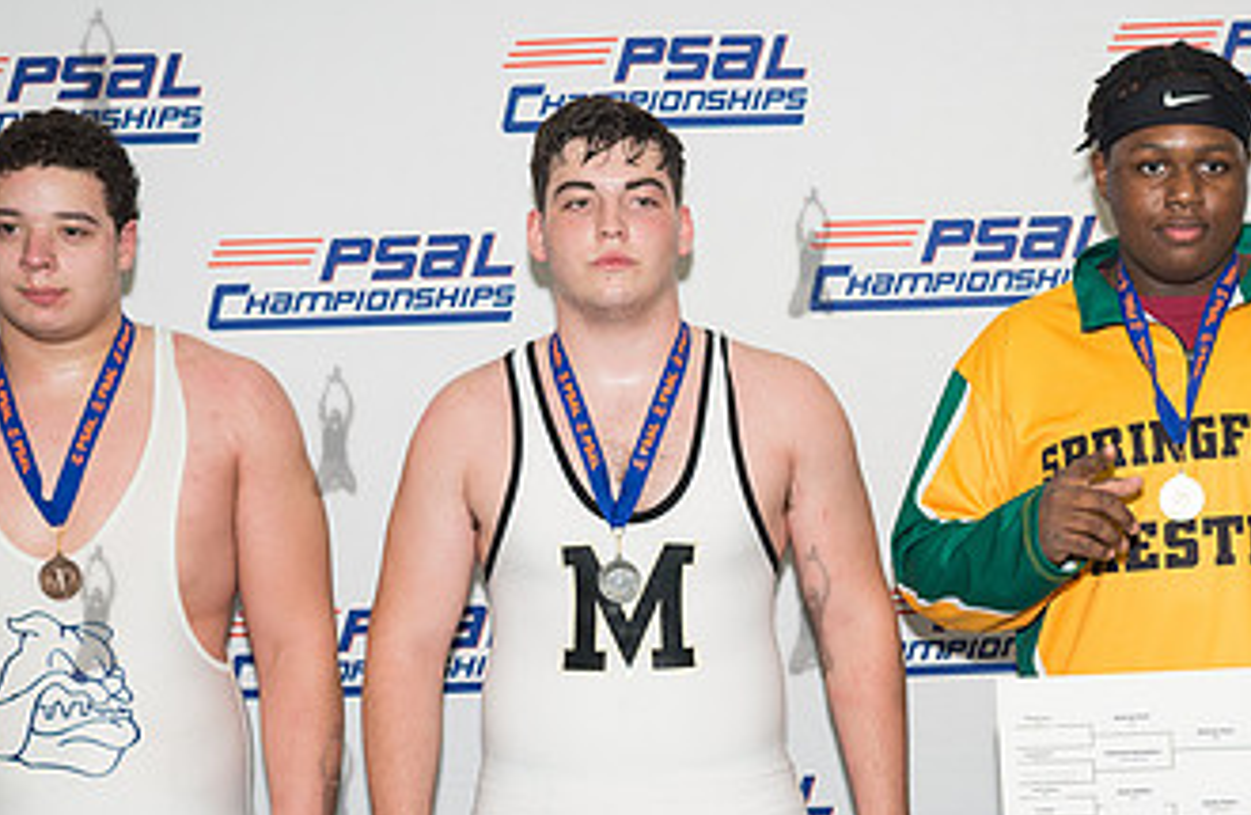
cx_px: 804
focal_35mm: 75
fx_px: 2588
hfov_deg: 27.1
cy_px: 553
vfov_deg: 17.8
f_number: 5
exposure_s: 1/250
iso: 1600
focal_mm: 35
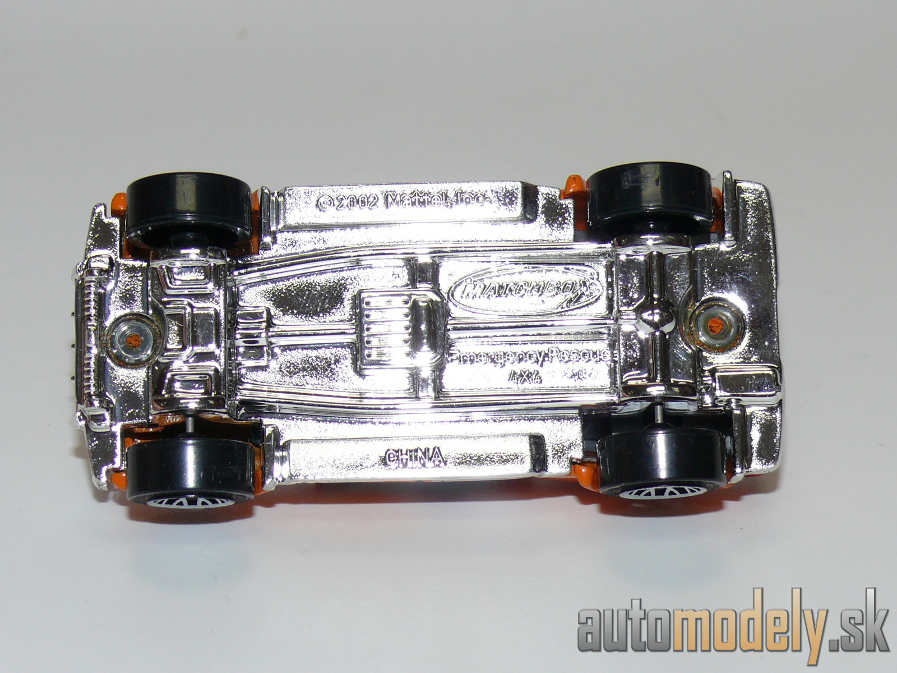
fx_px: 2721
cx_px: 448
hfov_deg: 18.7
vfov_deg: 14.1
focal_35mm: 105
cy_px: 336
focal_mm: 13.7
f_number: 4
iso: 100
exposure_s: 1/100
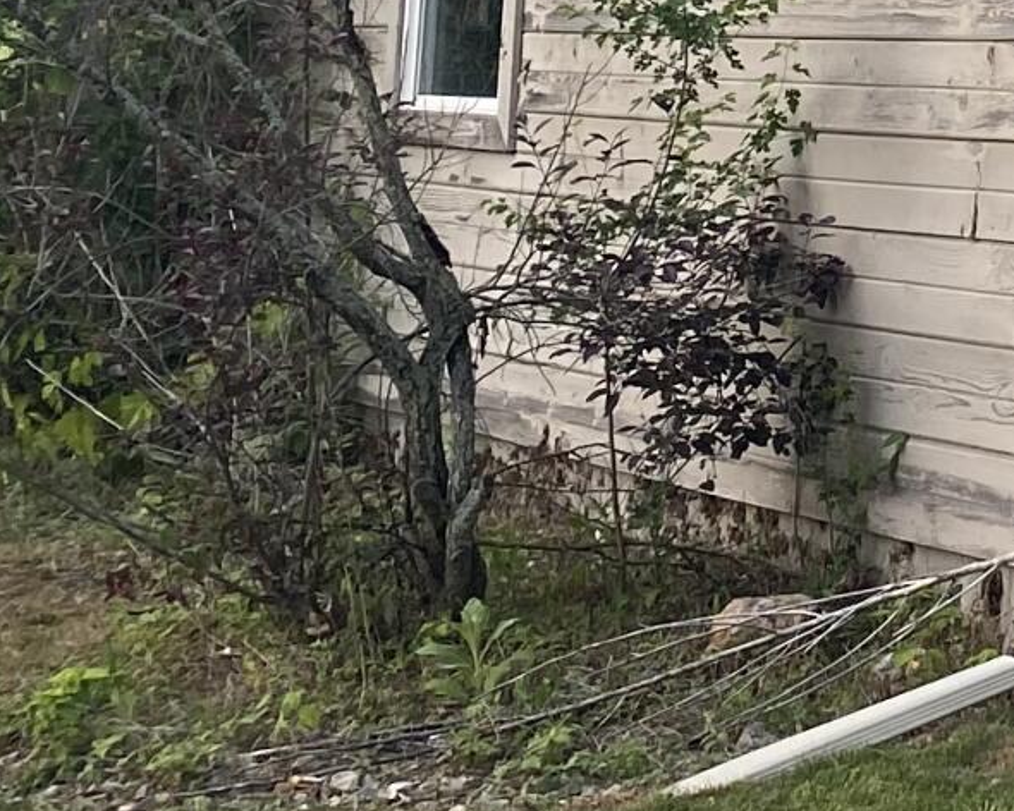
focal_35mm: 129
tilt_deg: +8.9
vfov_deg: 11.2
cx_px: 2105
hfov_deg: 12.8
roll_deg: -0.5
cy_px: -644
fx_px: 3871
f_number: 1.8
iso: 40
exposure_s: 1/121
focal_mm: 4.25
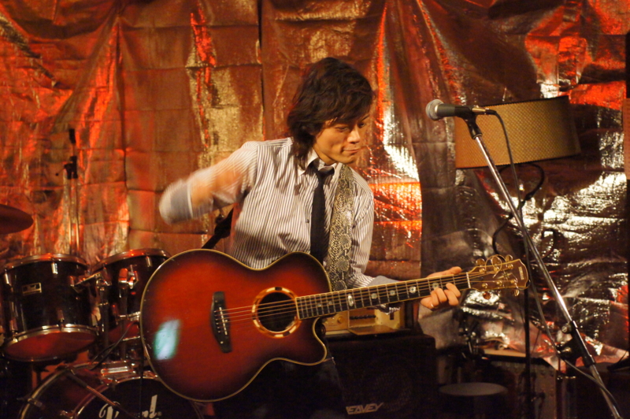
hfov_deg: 27.0
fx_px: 1311
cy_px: 210
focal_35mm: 75
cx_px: 315
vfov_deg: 18.2
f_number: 4
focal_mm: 50
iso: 6400
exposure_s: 1/40
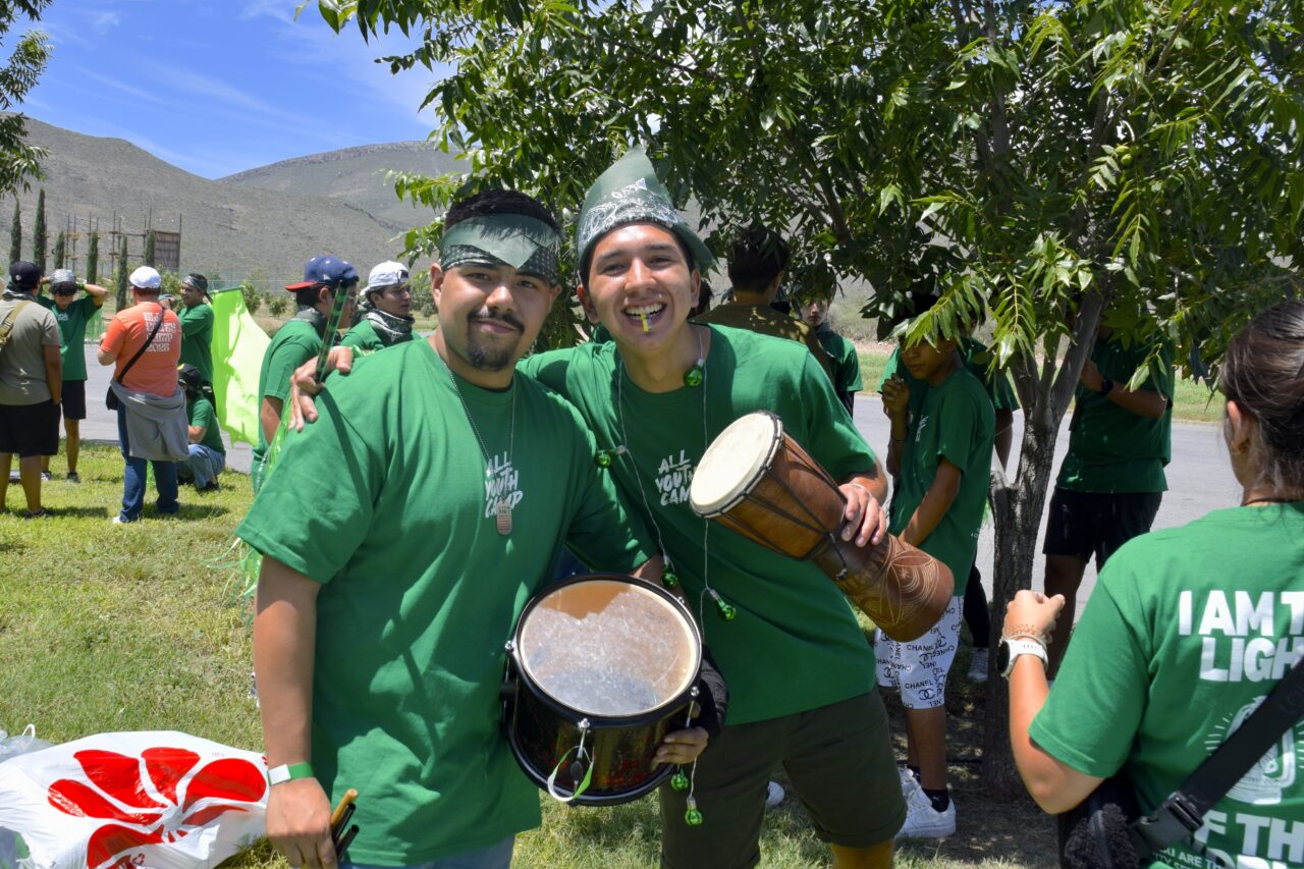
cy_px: 389
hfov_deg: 53.1
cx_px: 603
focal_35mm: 36
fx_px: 1304
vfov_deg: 36.8
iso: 200
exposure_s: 1/400
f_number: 10
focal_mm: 20
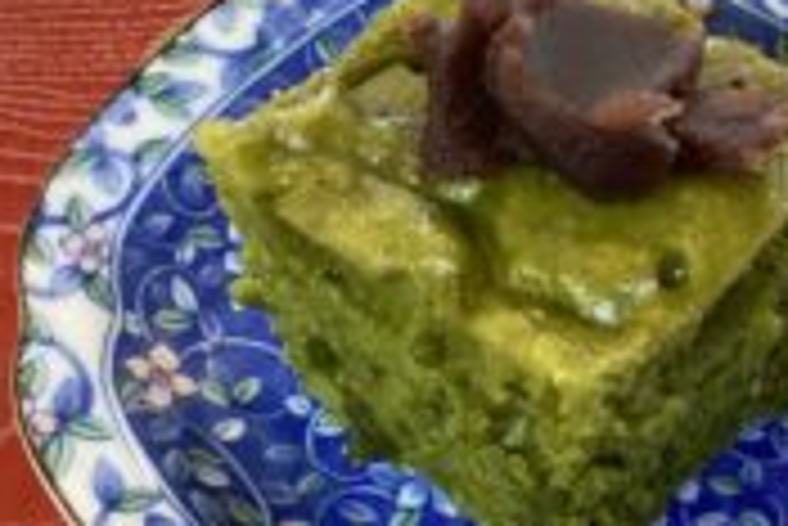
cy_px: 362
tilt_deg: -60.9
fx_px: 1512
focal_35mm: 69
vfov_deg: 19.7
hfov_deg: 28.9
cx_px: 574
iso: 320
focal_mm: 3.3
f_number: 2.4
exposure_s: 1/50
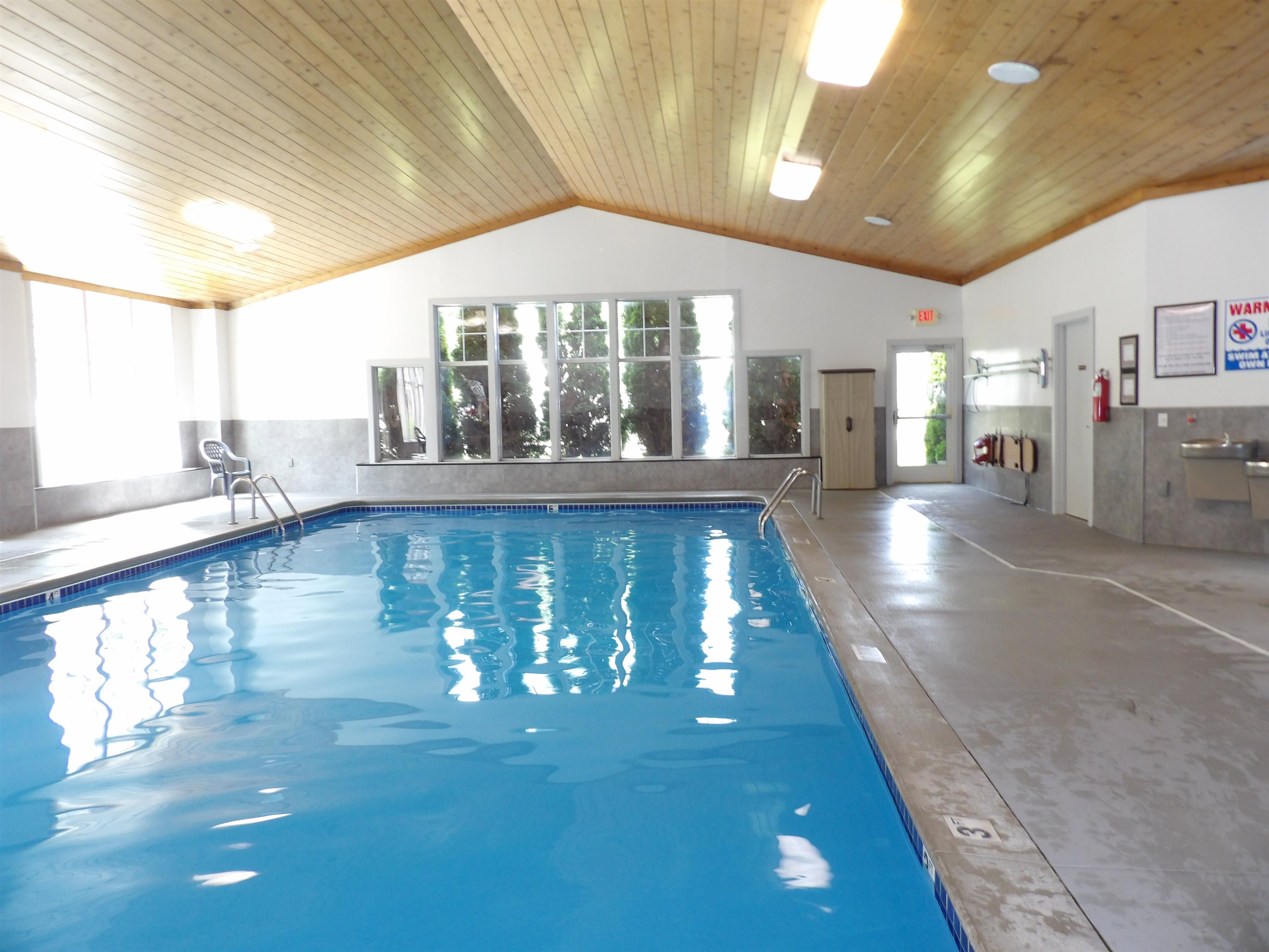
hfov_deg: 71.6
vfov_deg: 56.8
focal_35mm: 24
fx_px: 880
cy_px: 476
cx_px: 634
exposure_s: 1/33
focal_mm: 4.3
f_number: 3.2
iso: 164
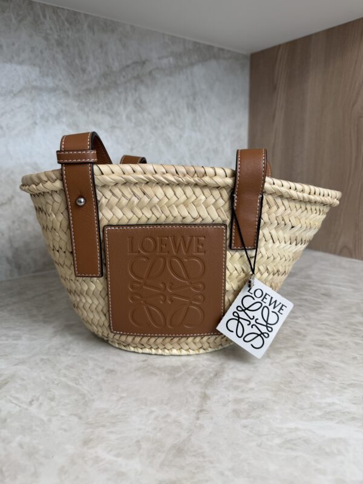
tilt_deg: -12.4
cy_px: 242
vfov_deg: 71.6
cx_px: 182
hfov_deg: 56.8
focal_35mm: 24
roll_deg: +0.5
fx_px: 336
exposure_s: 1/120
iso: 64
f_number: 1.78
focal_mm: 6.76
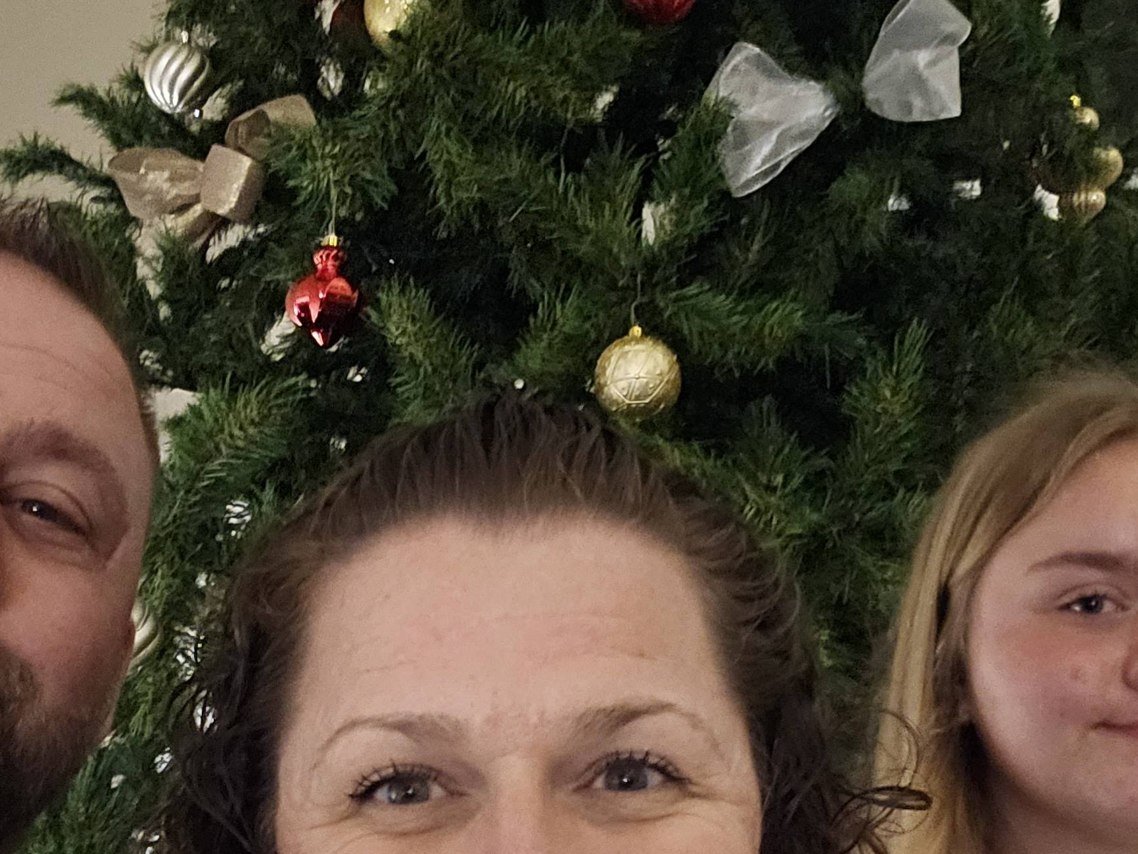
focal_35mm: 58
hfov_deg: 33.2
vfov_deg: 24.4
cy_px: 786
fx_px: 1907
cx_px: 532
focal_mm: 3.3
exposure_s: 1/15
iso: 1250
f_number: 2.2
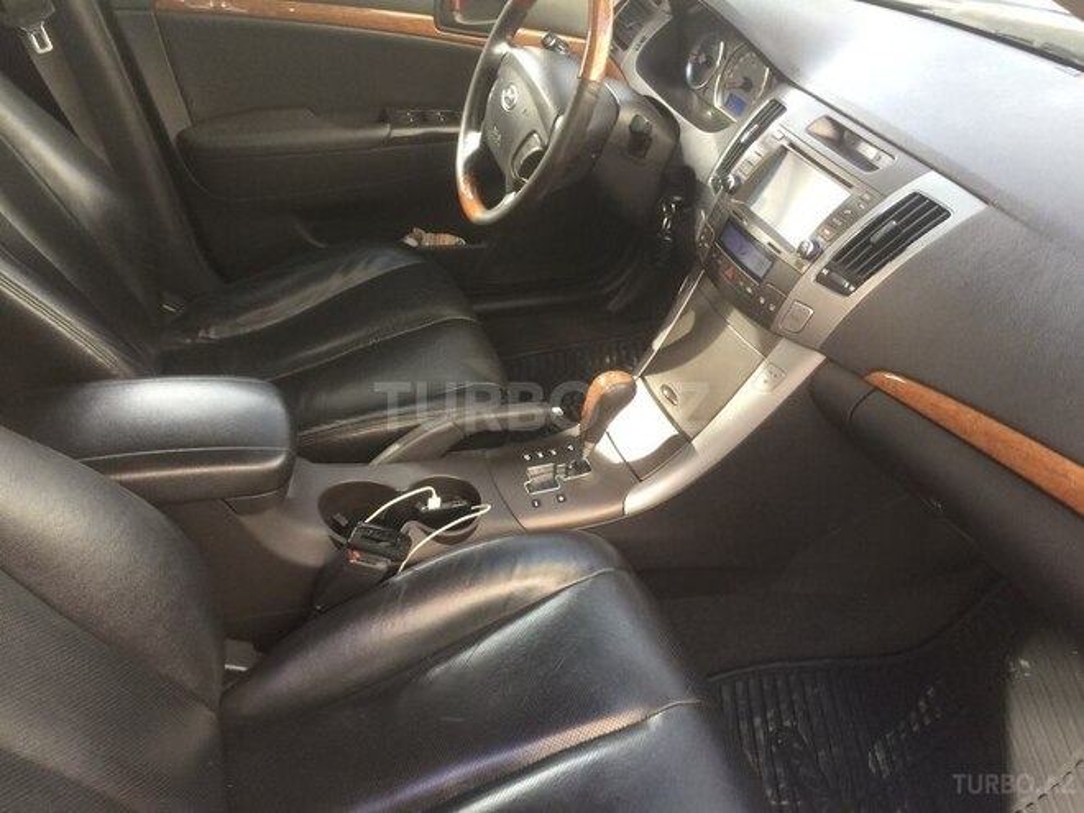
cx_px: 542
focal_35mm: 29
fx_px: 908
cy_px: 406
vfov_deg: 48.2
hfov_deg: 61.7
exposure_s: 1/33
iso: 40
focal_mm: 4.15
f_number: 2.2
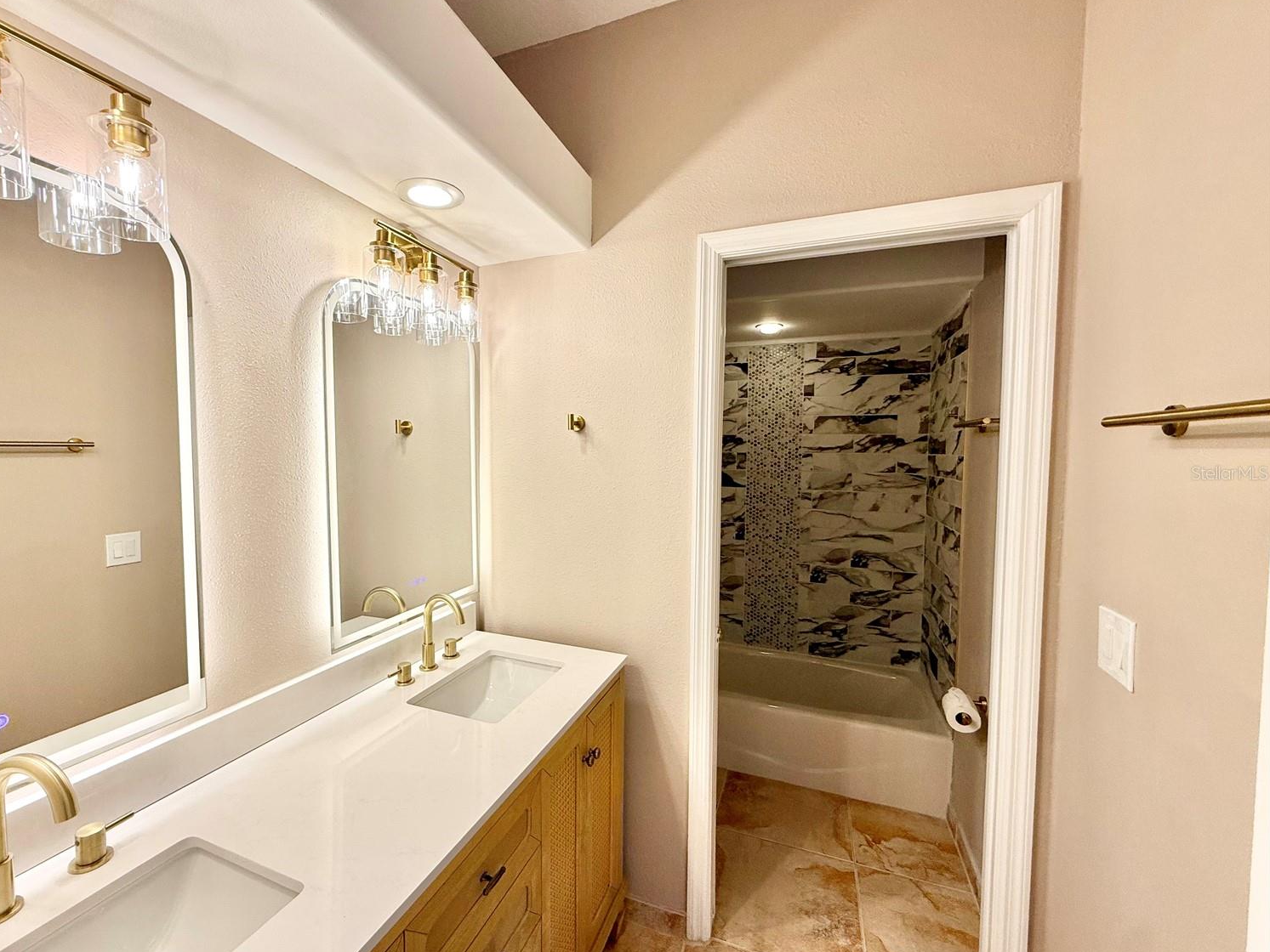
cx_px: 591
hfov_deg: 98.0
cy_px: 473
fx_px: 550
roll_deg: +0.0
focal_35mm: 15
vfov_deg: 81.8
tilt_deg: -2.3
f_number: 2.2
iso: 64
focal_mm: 2.22
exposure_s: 1/120
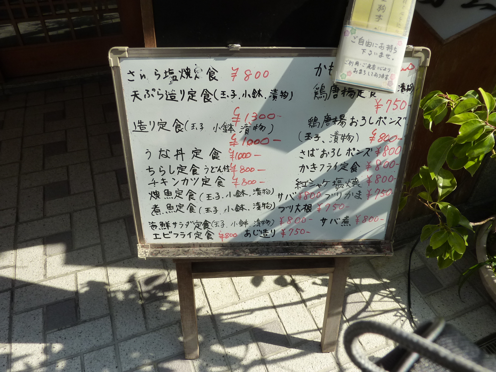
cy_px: 186
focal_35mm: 25
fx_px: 358
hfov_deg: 69.4
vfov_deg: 54.9
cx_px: 248
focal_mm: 4.1
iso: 125
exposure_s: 1/200
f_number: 4
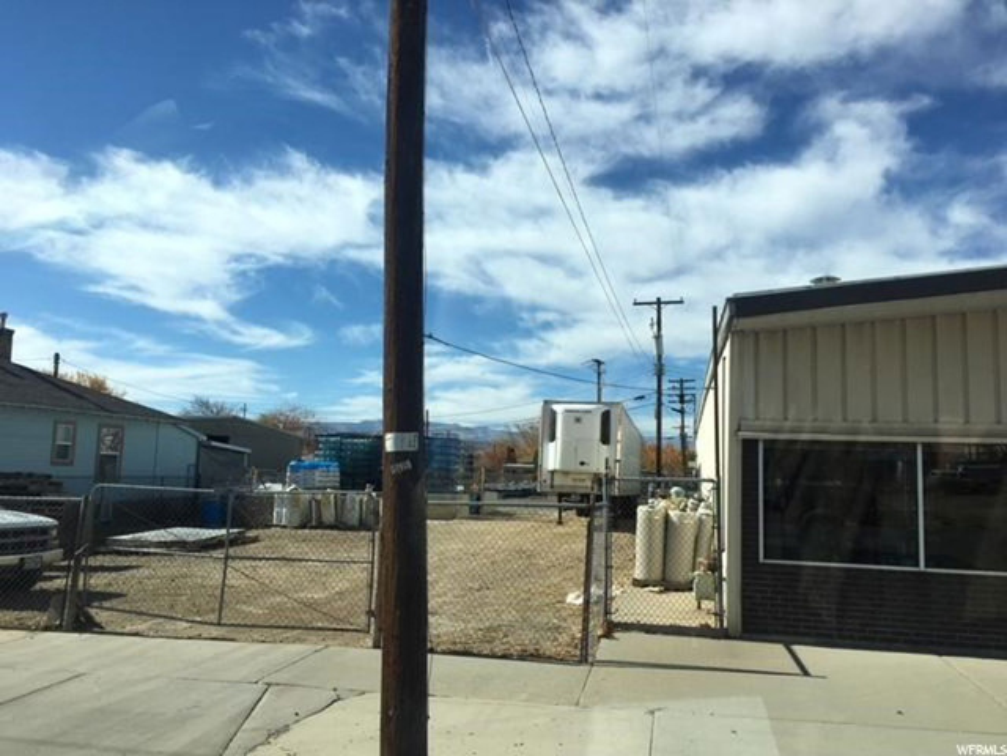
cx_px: 504
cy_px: 378
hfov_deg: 61.7
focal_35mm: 29
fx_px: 844
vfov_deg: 48.2
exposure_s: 1/1923
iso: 25
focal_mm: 4.15
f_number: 2.2
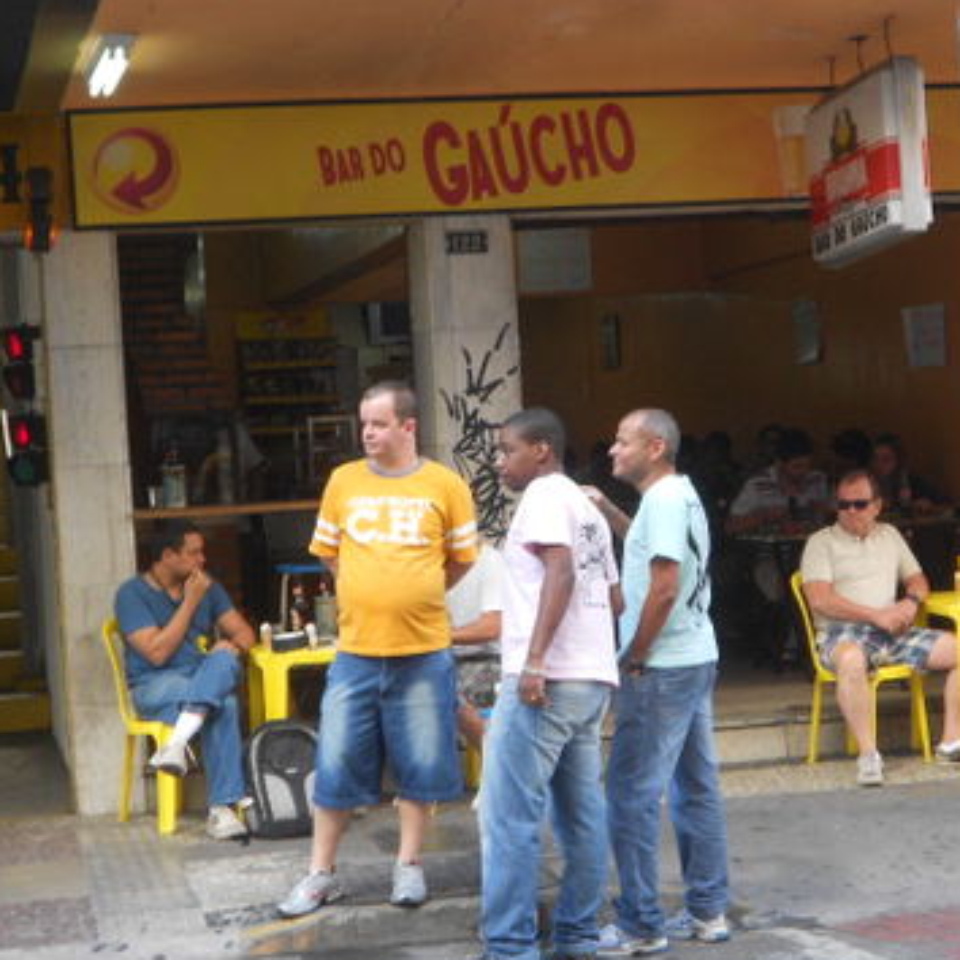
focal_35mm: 79
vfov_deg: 21.9
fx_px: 2479
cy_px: 485
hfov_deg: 21.9
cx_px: 510
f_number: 5.3
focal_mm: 11.6
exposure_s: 1/30
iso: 125
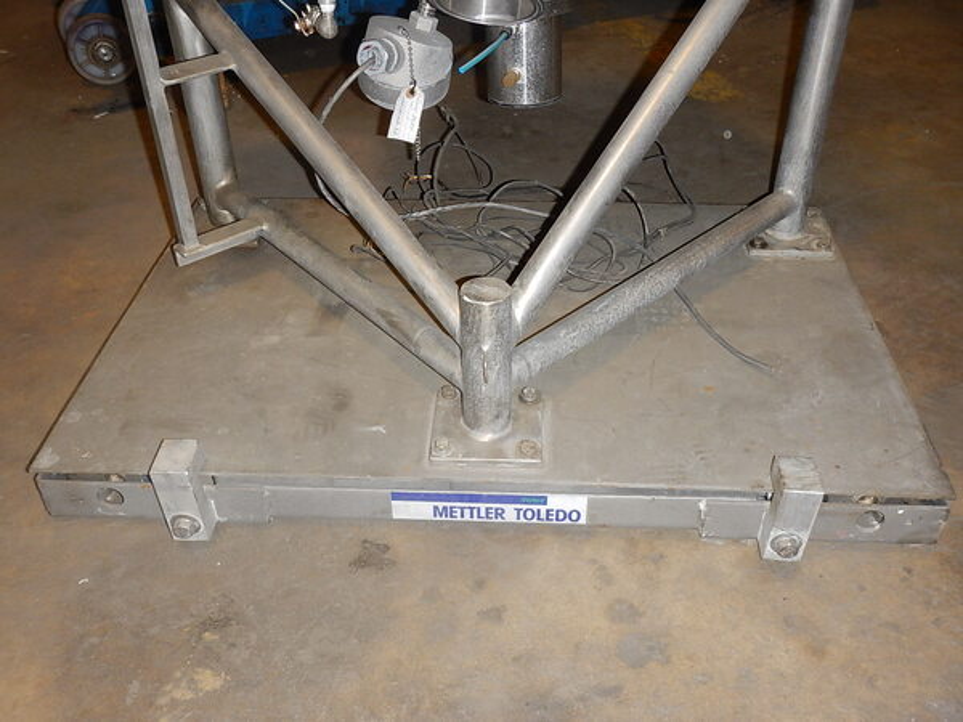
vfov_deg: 41.8
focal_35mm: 34
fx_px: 946
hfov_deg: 54.0
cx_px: 482
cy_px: 361
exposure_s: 1/30
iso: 200
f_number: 4.2
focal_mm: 6.1
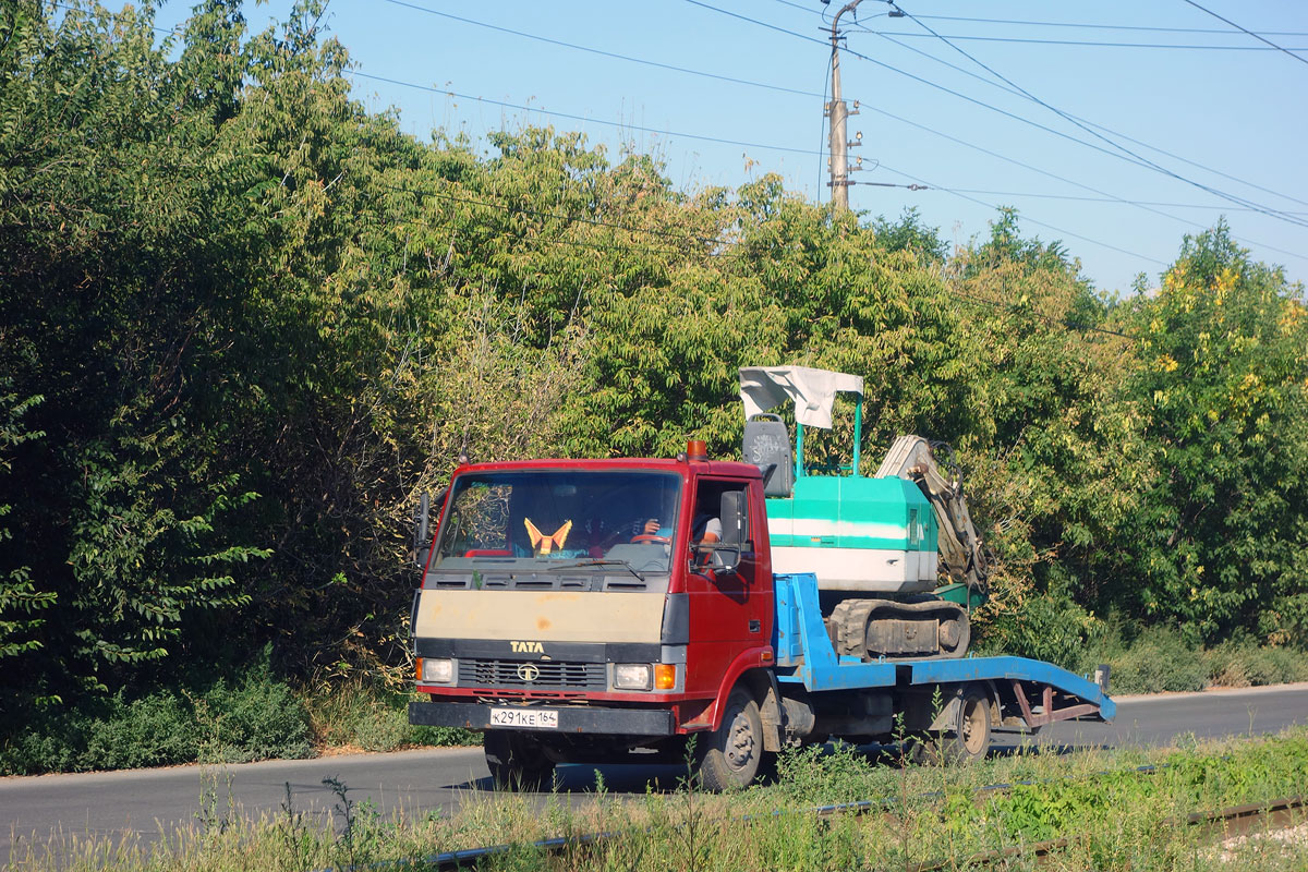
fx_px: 2906
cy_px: 436
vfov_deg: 17.1
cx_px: 654
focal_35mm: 80
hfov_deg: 25.4
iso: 125
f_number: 5.6
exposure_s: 1/500
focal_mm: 29.8
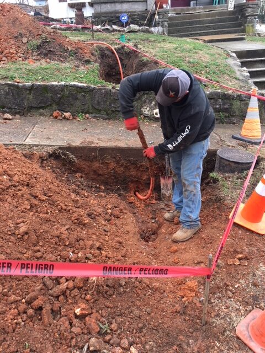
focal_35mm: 29
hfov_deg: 48.2
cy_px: 176
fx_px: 296
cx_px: 132
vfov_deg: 61.7
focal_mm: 4.15
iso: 25
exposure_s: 1/40
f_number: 2.2
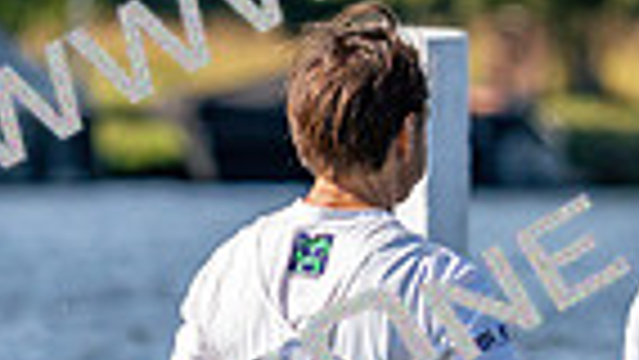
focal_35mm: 1437
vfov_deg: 0.8
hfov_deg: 1.5
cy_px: 182
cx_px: 495
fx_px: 24357
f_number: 6.3
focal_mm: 335
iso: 400
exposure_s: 1/1600
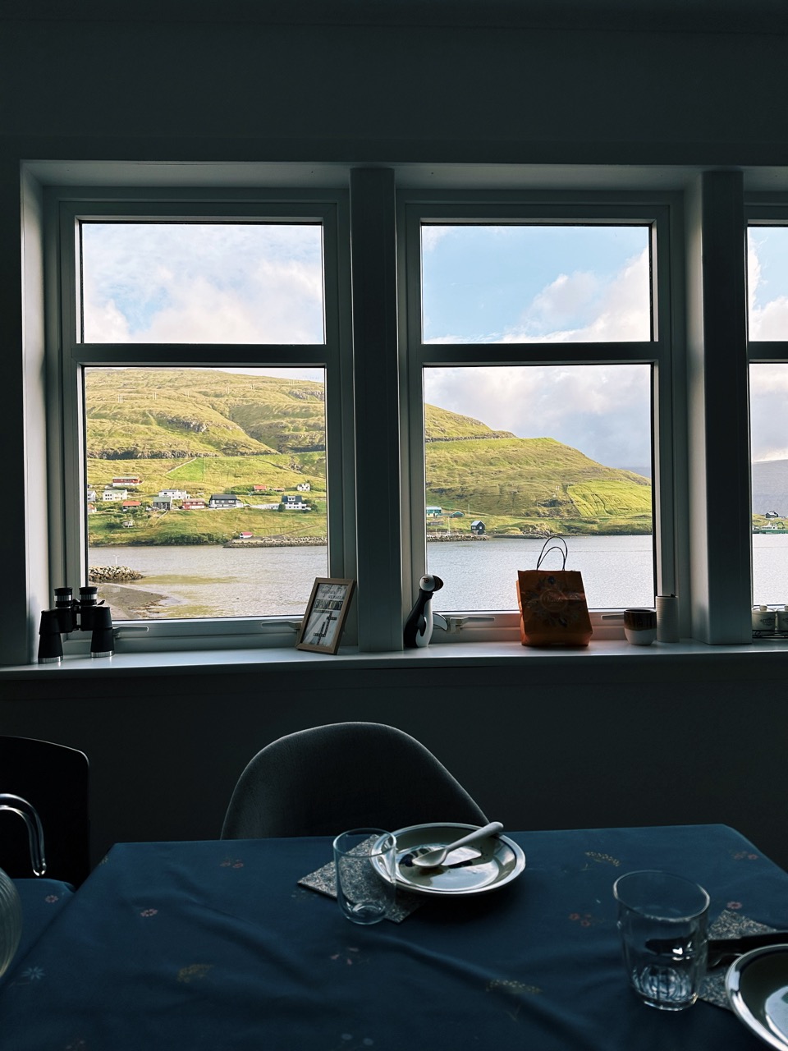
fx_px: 728
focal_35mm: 24
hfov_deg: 56.8
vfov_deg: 71.6
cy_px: 526
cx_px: 394
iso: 80
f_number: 1.78
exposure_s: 1/2070
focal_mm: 6.86
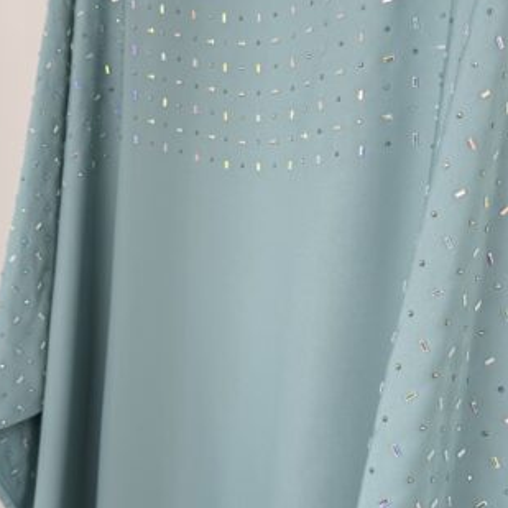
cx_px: 268
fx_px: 913
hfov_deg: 31.1
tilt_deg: -8.8
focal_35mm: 55
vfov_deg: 31.1
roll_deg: -3.9
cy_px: 247
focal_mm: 6.76
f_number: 1.78
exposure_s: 1/189
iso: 64
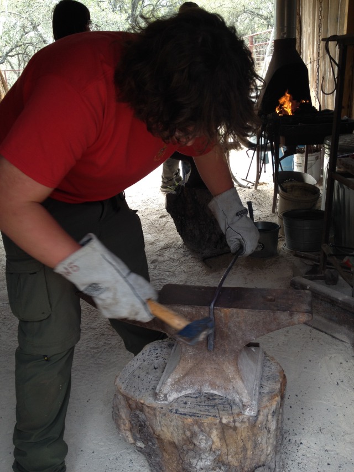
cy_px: 236
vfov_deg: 52.6
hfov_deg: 40.7
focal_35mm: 35
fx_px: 477
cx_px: 177
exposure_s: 1/62
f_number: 2.4
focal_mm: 4.28
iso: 50
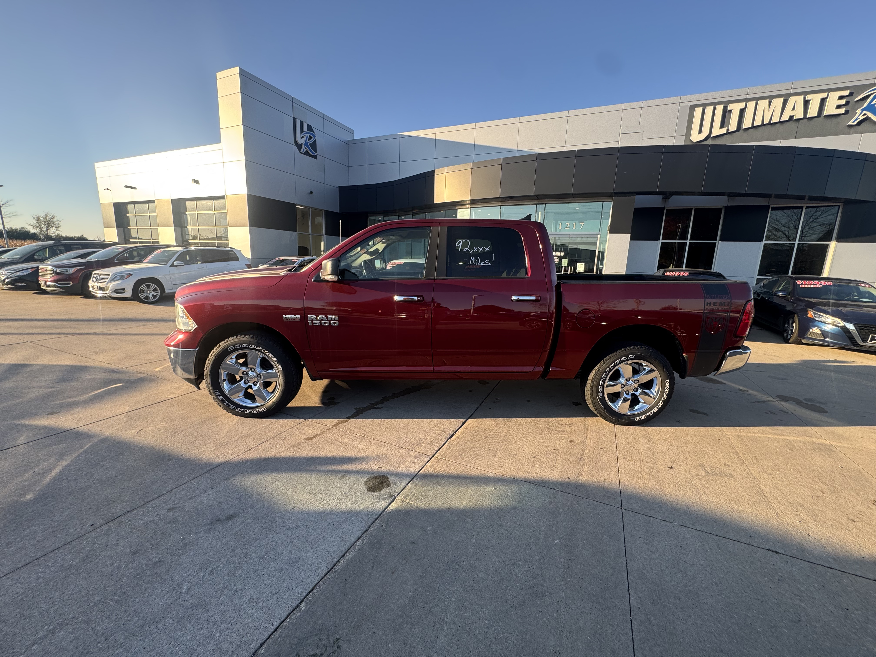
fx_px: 354
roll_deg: -3.0
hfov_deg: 102.1
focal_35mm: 14
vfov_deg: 85.7
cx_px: 438
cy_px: 328
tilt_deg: -12.3
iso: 40
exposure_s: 1/250
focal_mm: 2.22
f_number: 2.2
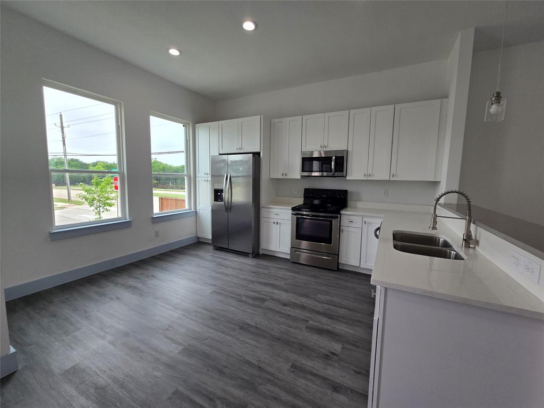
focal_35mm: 13
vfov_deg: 89.9
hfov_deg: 106.2
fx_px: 204
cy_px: 204
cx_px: 272
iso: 50
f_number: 2.2
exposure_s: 1/187
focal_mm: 2.2
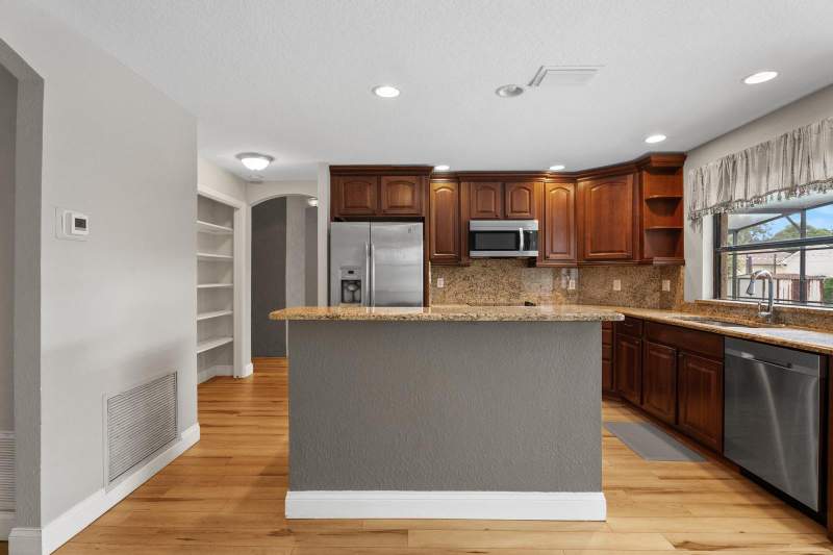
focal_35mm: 17
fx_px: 389
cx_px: 416
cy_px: 278
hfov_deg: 94.0
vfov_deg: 71.1
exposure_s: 1/6
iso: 1000
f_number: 9
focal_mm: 16.8
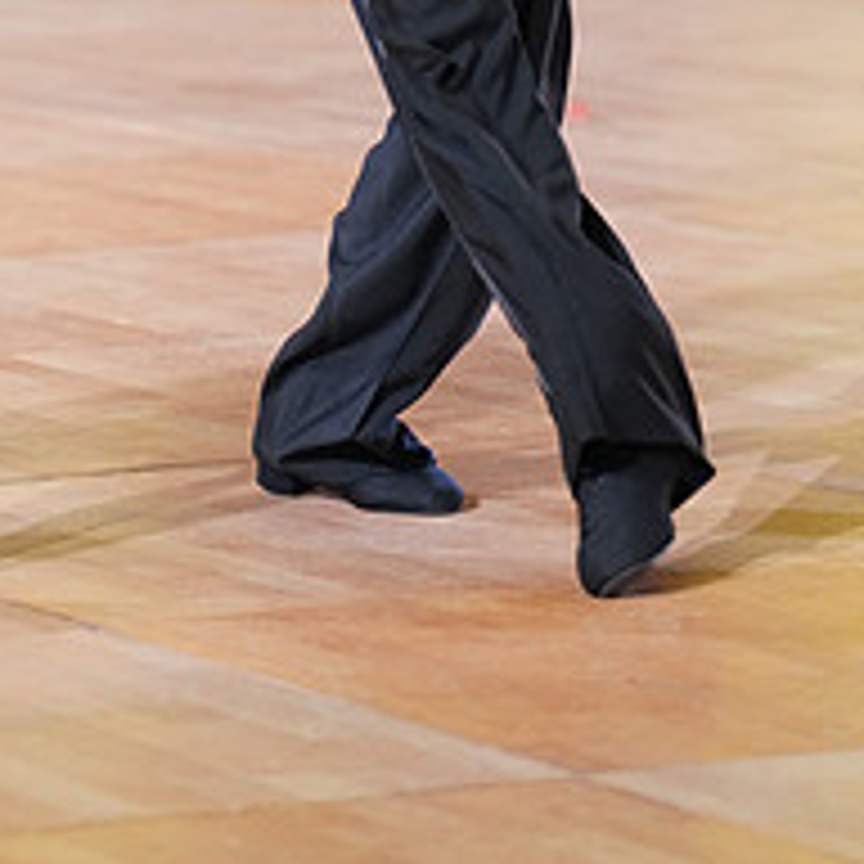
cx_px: 38
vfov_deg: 5.1
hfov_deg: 5.2
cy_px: -382
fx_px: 9573
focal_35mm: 339
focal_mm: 132
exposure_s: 1/320
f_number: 2.8
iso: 2000
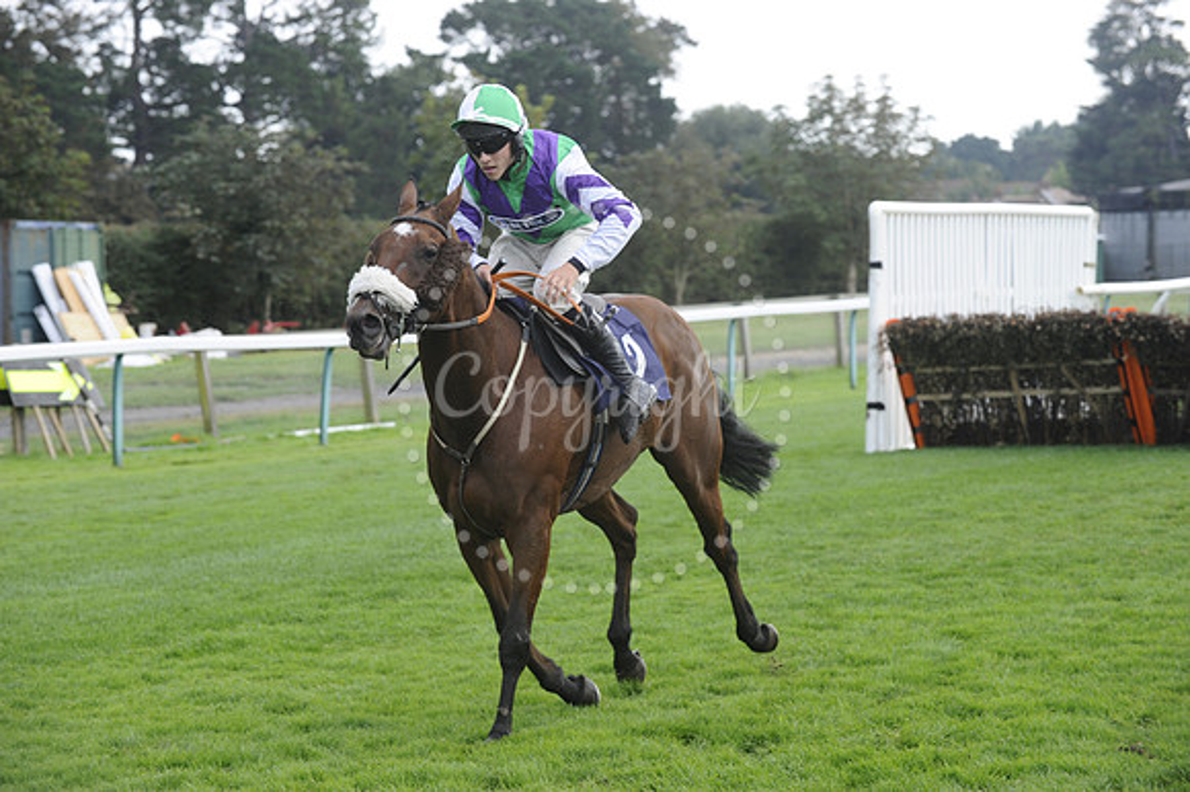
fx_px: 3964
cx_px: 595
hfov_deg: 17.1
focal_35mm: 120
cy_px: 396
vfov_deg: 11.4
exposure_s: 1/500
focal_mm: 120
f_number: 5.6
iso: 640
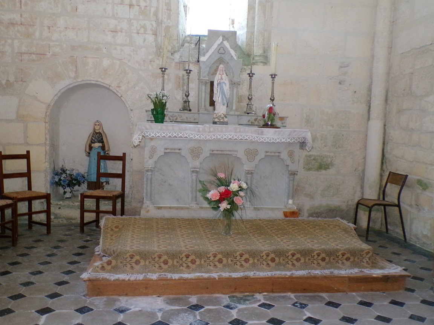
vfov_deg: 44.2
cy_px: 162
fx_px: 401
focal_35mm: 32
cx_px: 217
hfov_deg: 56.8
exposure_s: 1/34
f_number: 3.2
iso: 800
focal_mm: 5.8
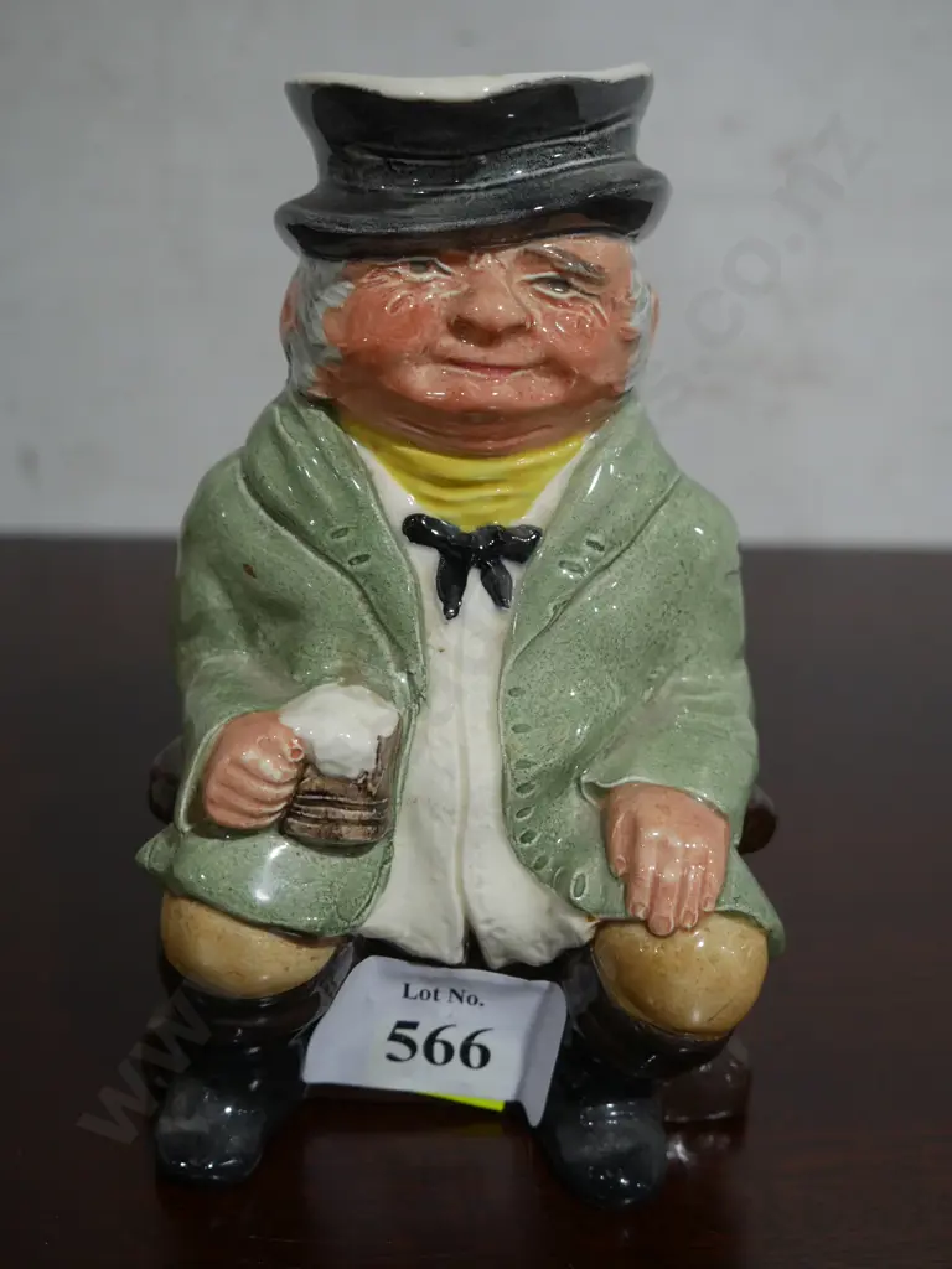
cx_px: 476
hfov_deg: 31.5
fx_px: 1687
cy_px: 634
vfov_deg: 41.2
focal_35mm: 46
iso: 500
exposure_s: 1/60
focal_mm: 23
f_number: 5.1
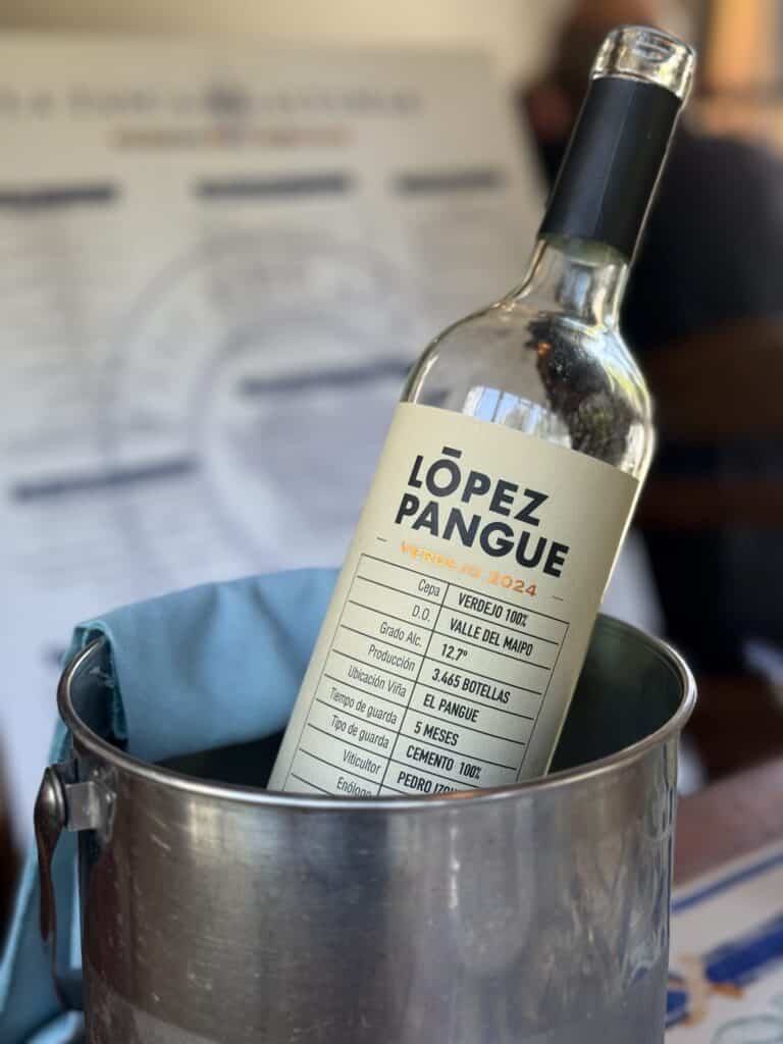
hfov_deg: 30.3
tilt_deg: -14.4
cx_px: 392
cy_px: 522
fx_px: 1448
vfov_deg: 39.7
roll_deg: +1.3
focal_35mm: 48
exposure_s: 1/100
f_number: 1.78
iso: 64
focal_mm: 6.76
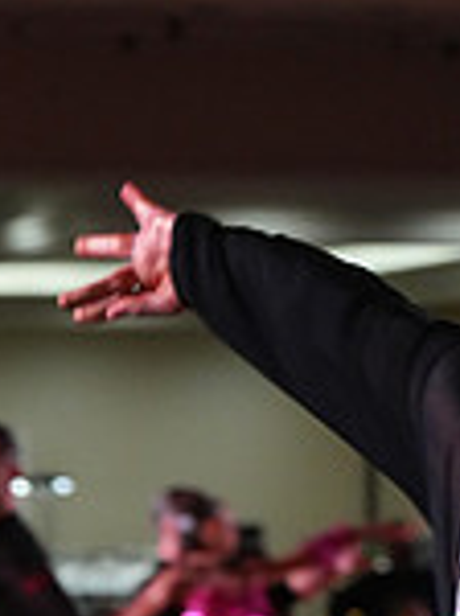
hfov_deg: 4.3
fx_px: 6148
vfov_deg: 5.6
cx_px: 630
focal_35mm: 346
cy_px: 1175
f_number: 5.6
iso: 4000
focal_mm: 93
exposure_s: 1/200
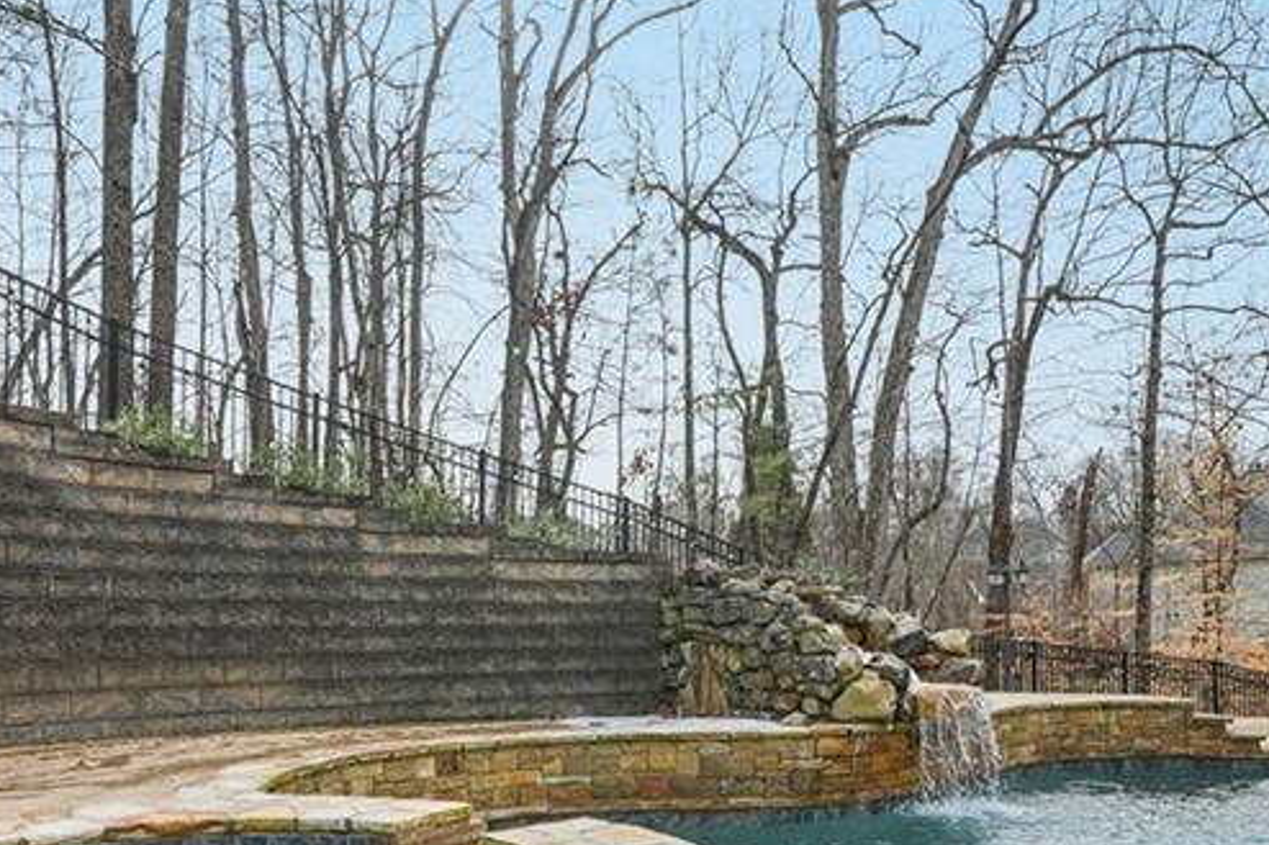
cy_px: 601
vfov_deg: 43.9
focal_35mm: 29
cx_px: 552
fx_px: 1022
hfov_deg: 63.4
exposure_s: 1/125
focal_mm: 14
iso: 100
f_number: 8
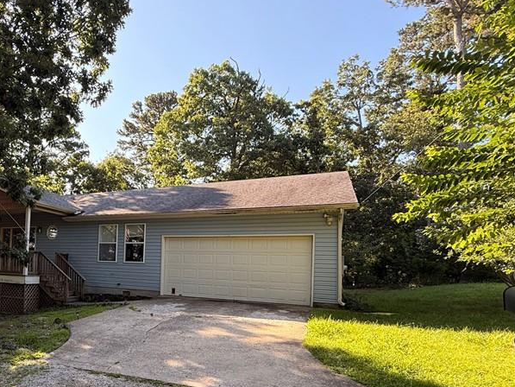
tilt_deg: +2.4
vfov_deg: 55.7
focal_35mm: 24
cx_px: 136
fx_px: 357
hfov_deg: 67.6
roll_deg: -1.6
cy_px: 256
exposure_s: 1/242
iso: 64
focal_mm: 2.22
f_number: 2.2
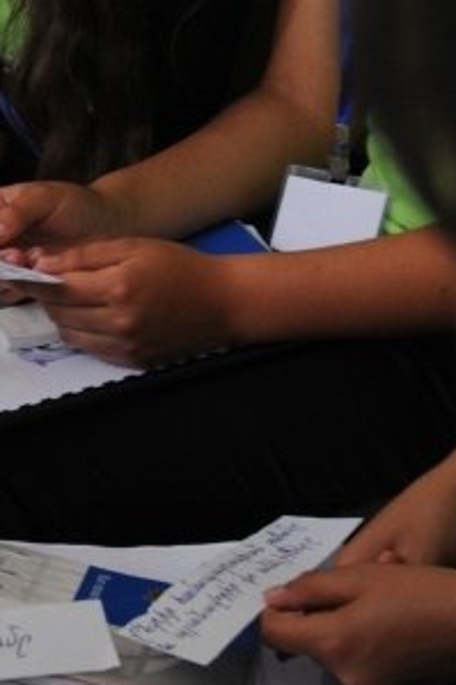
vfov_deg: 17.4
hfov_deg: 11.6
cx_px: -96
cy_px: 73
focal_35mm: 116
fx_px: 2206
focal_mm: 30
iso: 500
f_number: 4.5
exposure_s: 1/40
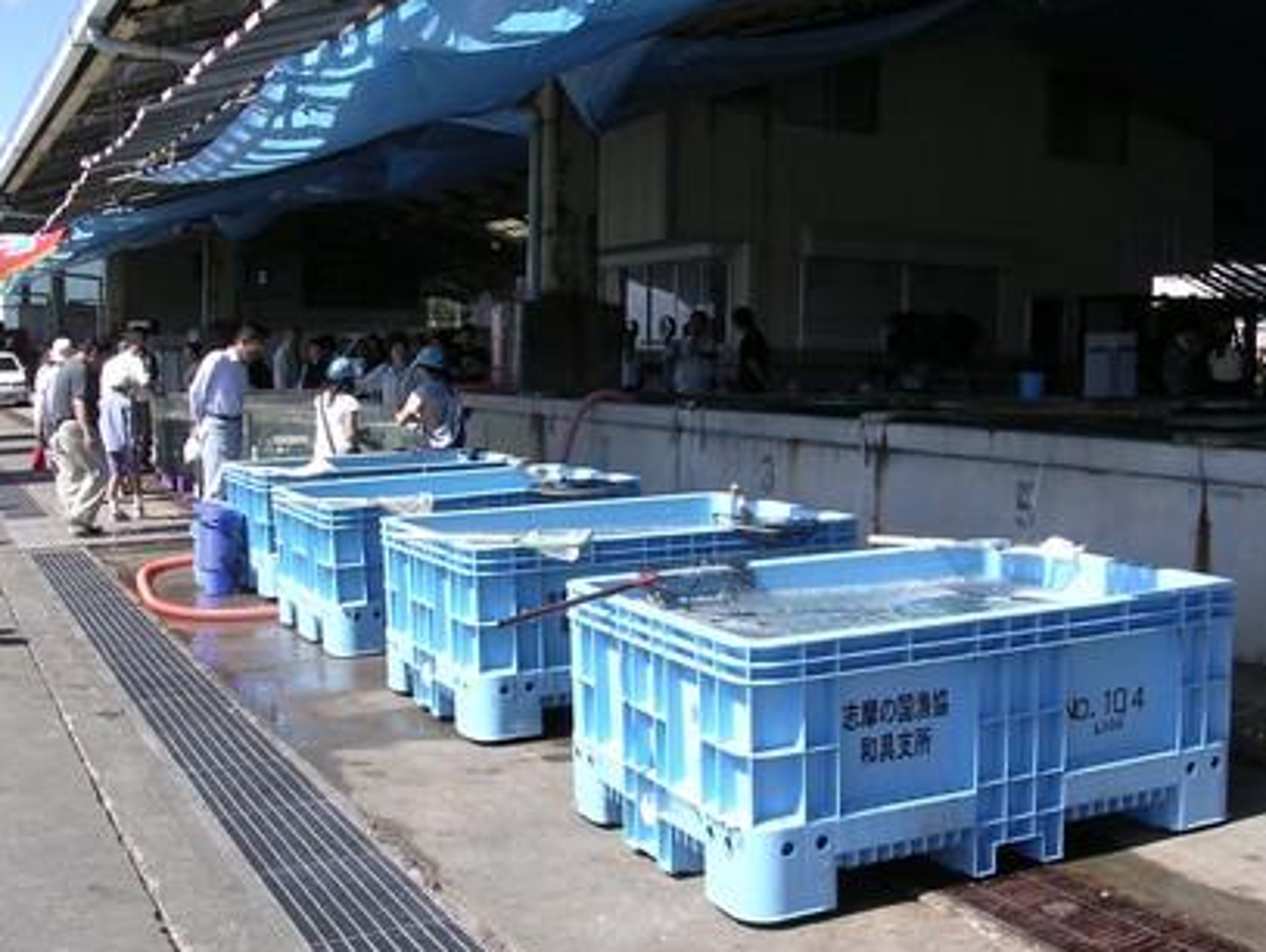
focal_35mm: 42
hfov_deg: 44.8
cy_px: 467
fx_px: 1537
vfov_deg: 34.4
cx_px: 644
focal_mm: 5.8
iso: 100
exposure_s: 1/208
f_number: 5.6
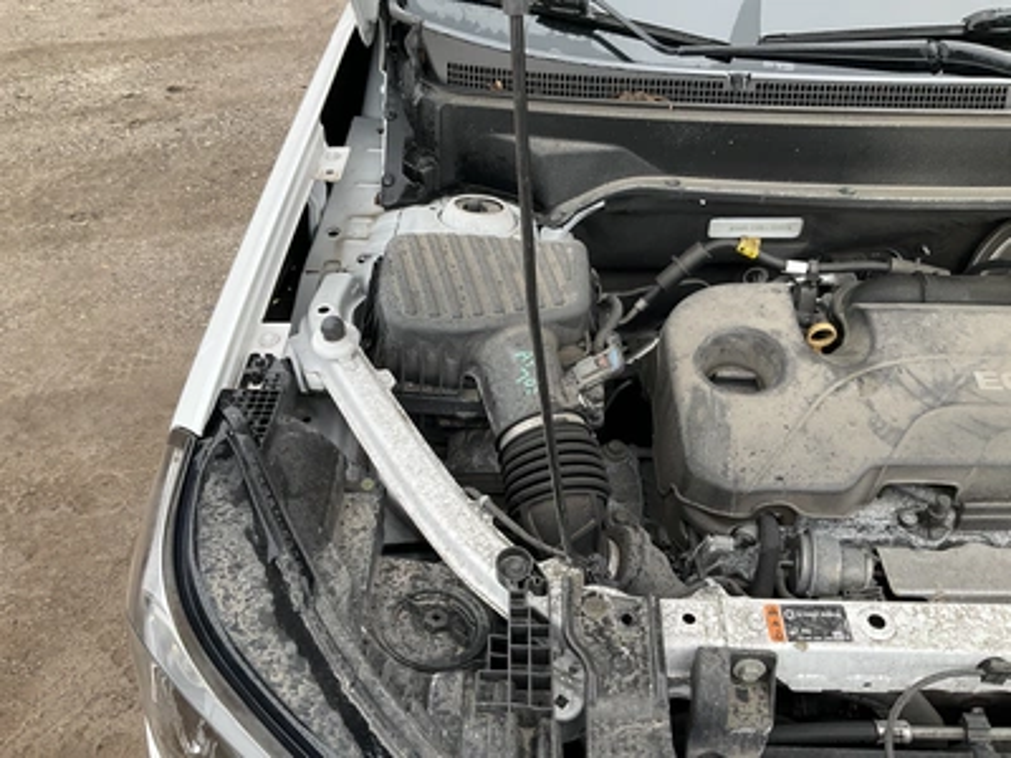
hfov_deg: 61.7
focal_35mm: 29
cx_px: 506
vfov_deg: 48.2
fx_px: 847
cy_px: 379
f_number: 1.8
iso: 25
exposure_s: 1/342
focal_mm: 3
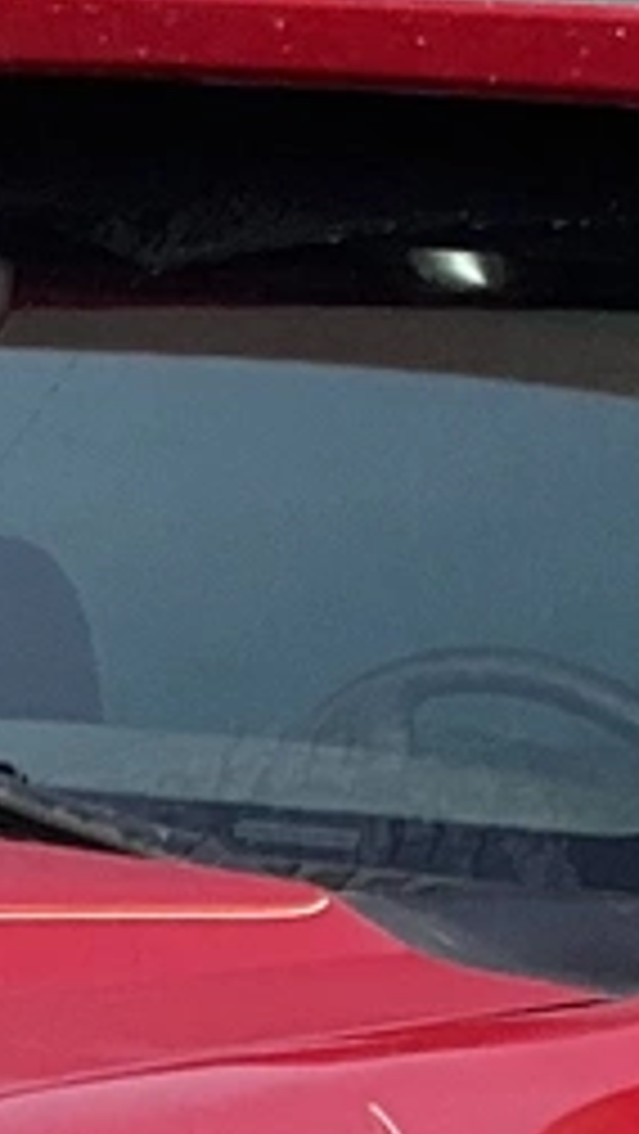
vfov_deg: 8.3
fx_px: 7551
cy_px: 1912
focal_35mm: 251
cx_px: -554
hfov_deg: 4.8
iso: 25
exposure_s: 1/635
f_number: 1.8
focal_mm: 3
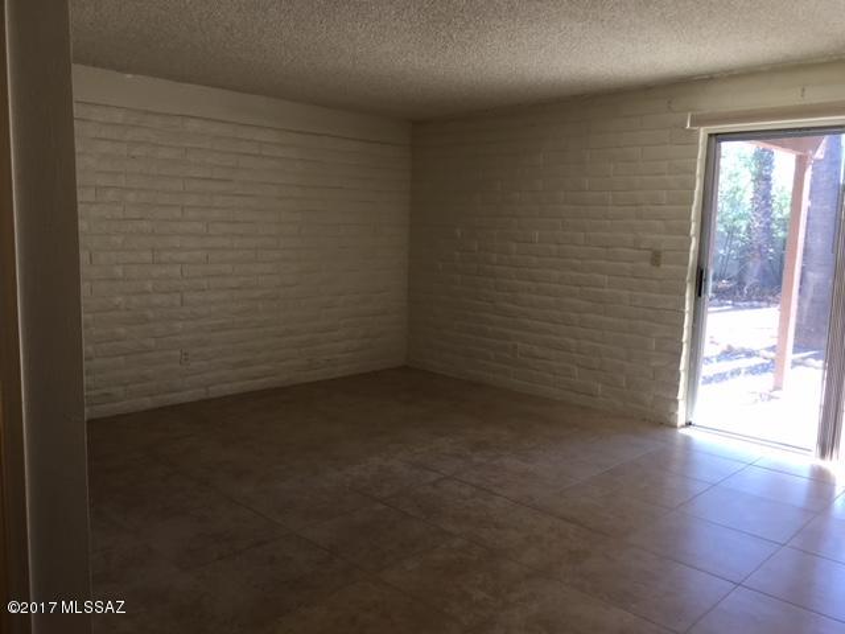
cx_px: 422
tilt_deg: -5.2
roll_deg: -2.4
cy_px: 317
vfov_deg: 48.2
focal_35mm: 29
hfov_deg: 61.7
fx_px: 708
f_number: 2.2
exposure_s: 1/40
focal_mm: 4.15
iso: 25
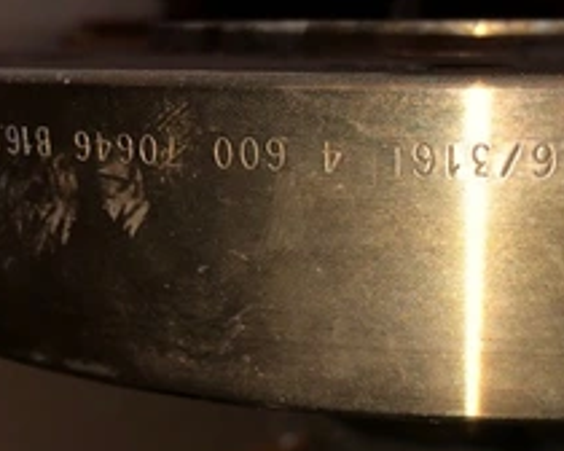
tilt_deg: -12.7
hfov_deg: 35.5
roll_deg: -0.2
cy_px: 266
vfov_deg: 29.1
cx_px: 395
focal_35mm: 52
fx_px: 868
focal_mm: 3.99
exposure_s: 1/26
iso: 20
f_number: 1.8
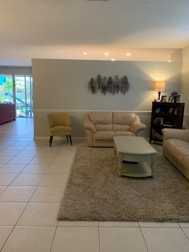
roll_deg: -0.2
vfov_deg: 67.3
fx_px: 189
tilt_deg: -9.6
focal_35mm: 26
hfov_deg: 53.1
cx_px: 94
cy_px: 126
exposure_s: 1/60
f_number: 1.8
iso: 250
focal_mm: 4.25
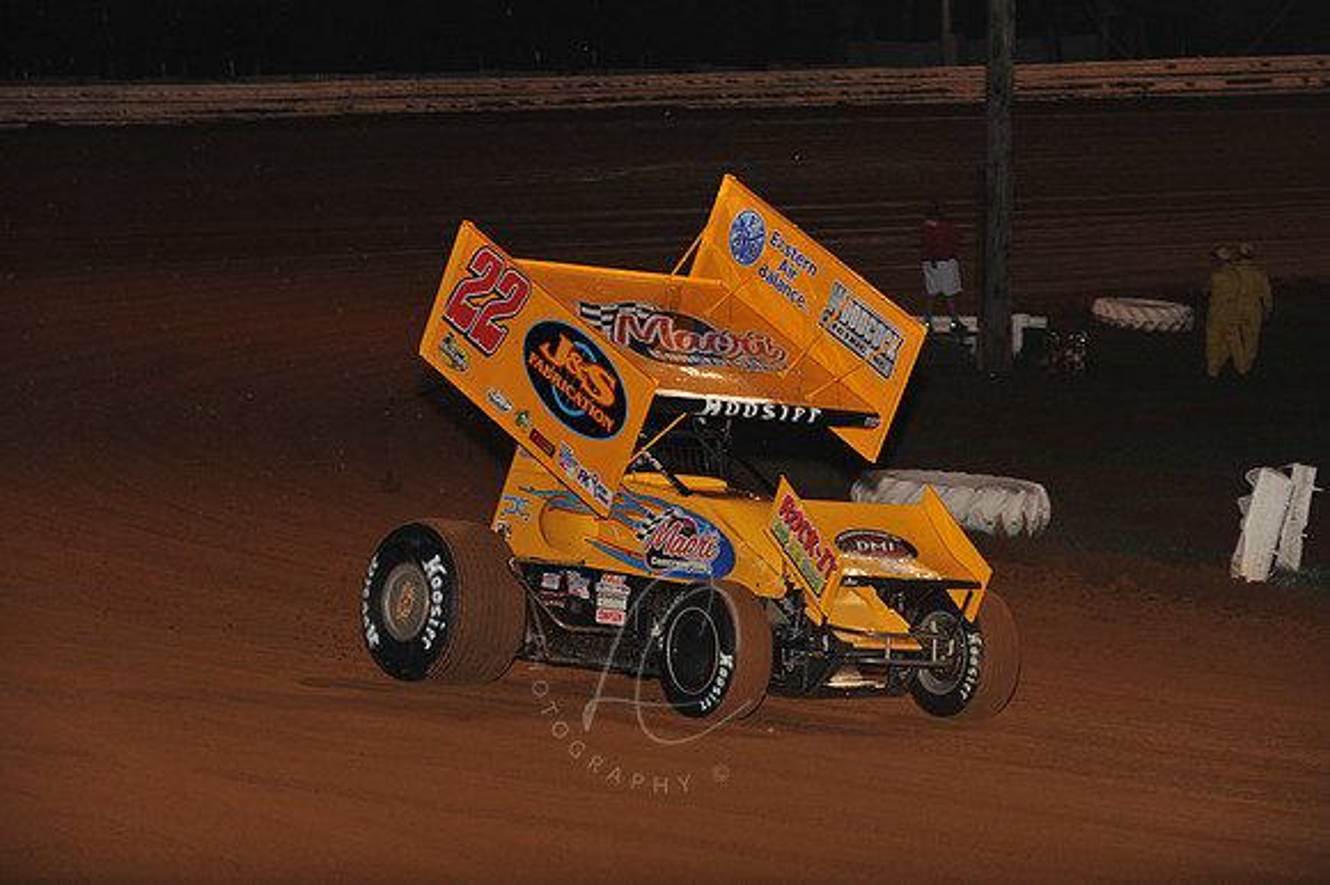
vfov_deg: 9.5
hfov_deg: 14.2
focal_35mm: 145
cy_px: 442
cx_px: 665
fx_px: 5354
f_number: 7.1
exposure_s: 1/320
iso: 1250
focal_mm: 145
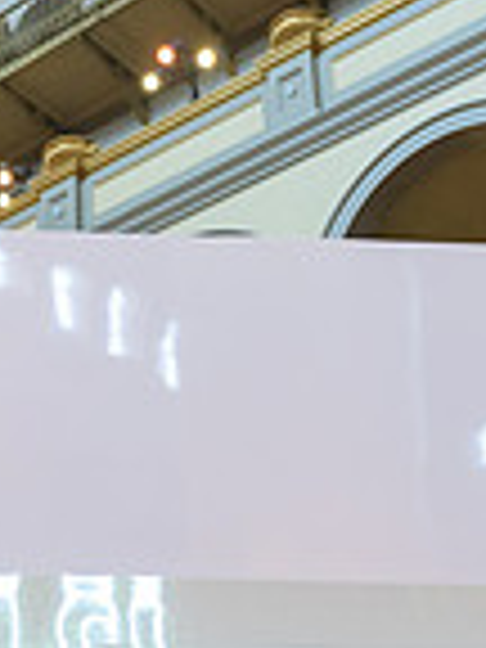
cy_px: 556
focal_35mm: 93
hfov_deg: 15.6
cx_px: 9
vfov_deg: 20.7
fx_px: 1741
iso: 1600
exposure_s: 1/125
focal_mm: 24
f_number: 3.2
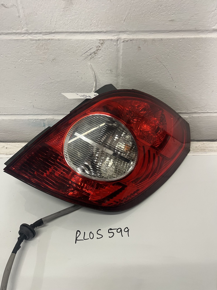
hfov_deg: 53.1
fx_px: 217
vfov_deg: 67.3
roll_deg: +1.8
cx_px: 108
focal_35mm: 26
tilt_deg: -43.6
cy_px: 145
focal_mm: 5.1
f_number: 1.6
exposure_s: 1/50
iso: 125
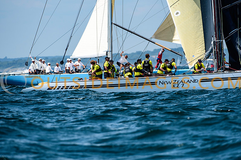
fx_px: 3332
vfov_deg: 2.8
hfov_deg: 4.1
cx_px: 121
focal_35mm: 498
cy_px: 80
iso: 400
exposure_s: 1/2500
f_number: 5.6
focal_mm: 330
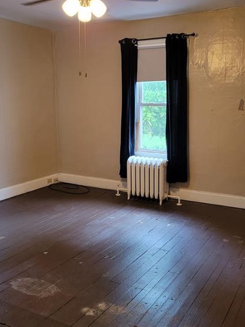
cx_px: 129
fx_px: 349
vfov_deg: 50.1
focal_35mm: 37
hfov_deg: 38.7
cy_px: 164
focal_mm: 5.4
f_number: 1.8
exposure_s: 1/39
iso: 320
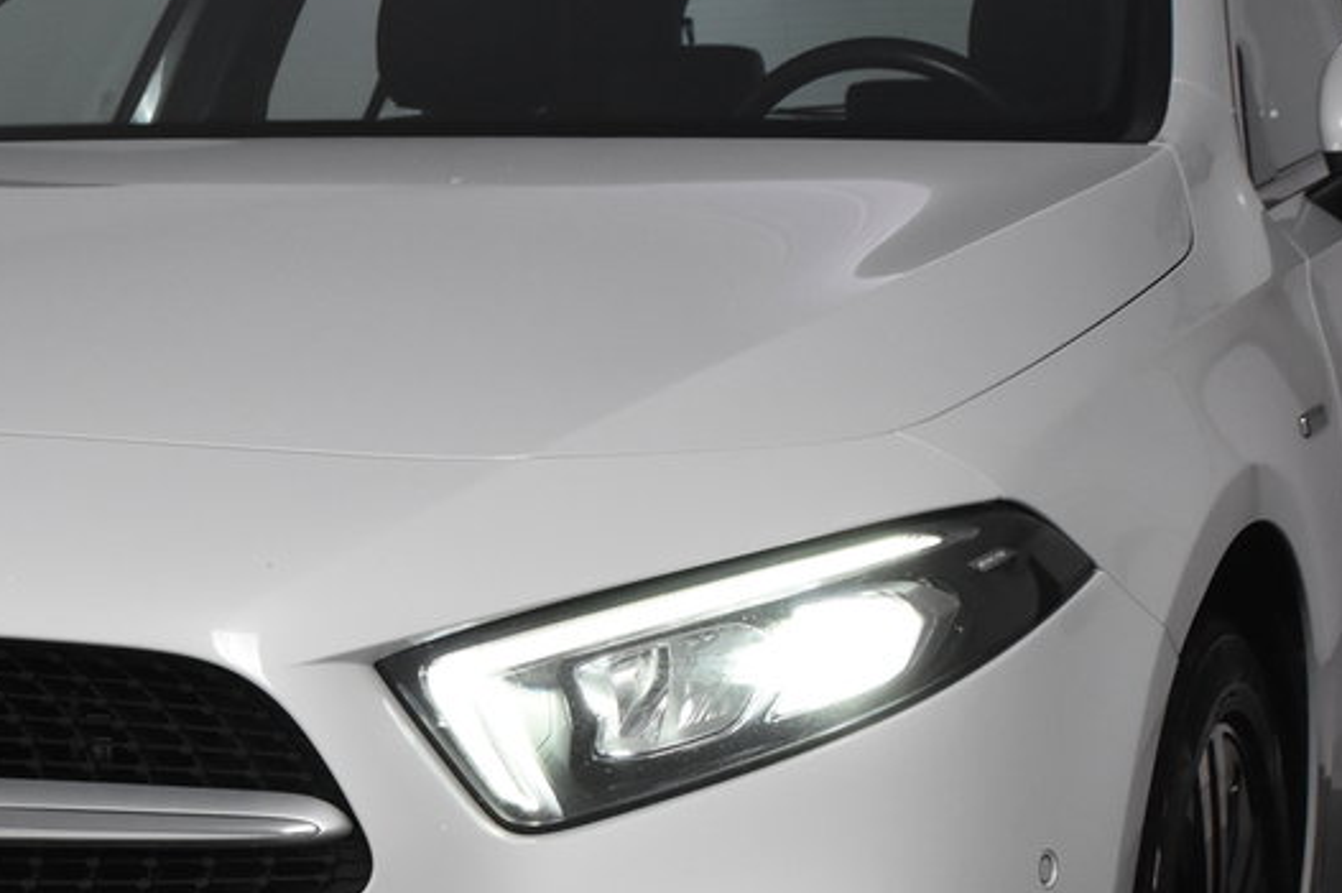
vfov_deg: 12.0
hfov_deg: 17.9
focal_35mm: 113
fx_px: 4218
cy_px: 700
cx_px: 270
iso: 1600
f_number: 6.3
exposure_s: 1/160
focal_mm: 31
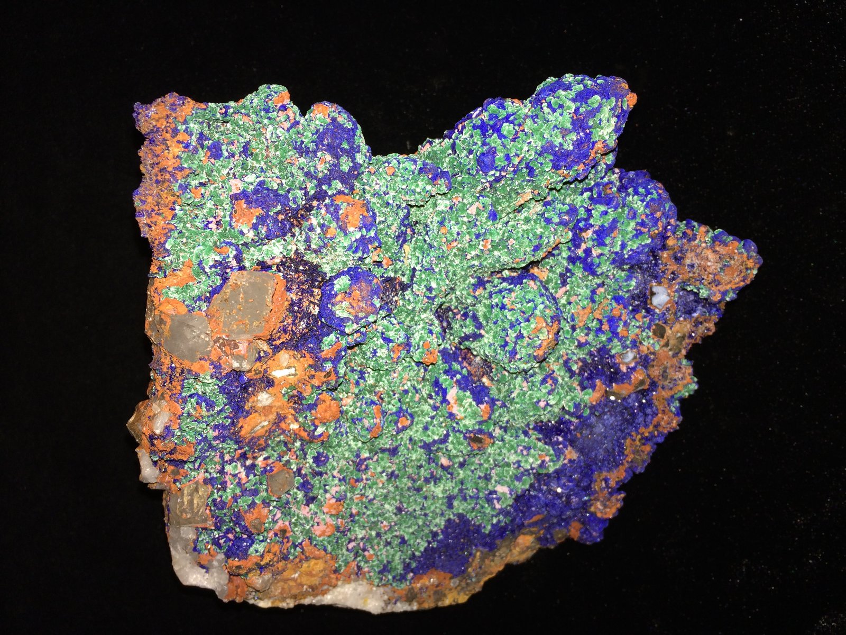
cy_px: 318
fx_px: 733
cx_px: 423
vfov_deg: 46.8
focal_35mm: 30
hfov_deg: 60.0
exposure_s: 1/50
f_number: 2.2
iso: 32
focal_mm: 4.12
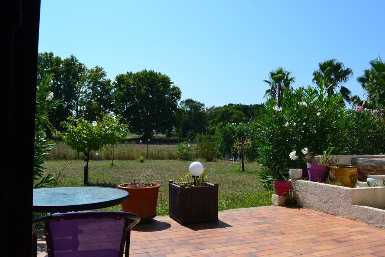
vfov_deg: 40.0
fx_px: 353
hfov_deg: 57.2
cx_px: 192
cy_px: 128
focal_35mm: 33
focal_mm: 22
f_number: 11
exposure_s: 1/500
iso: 400
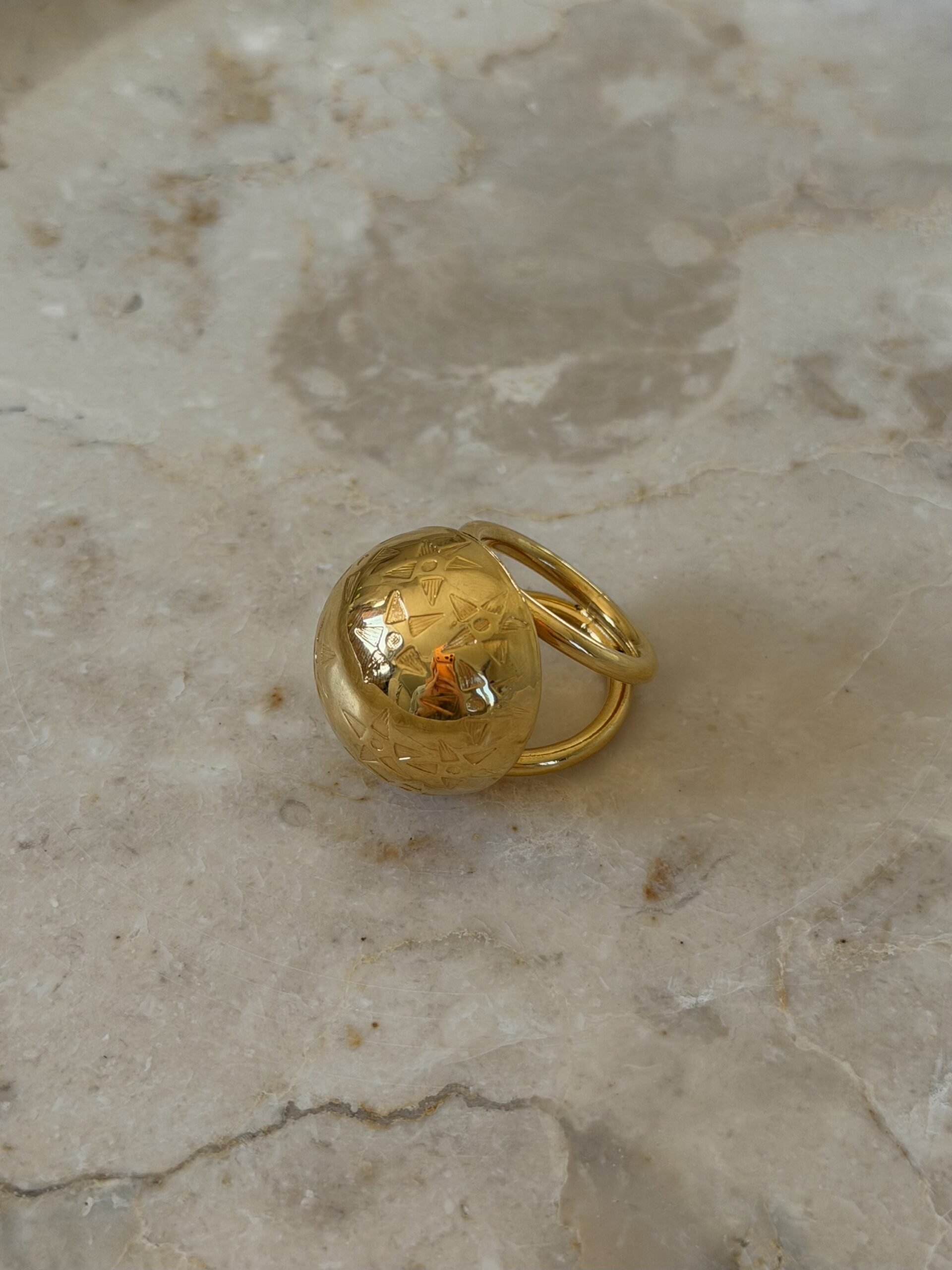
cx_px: 476
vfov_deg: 39.7
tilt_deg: -50.5
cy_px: 635
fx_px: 1760
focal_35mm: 48
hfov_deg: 30.3
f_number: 1.78
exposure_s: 1/336
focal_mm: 6.76
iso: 64
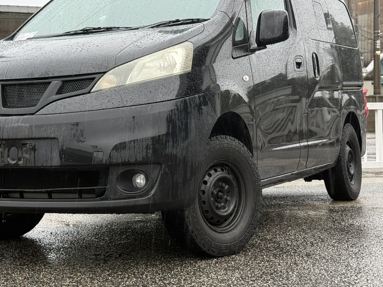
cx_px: 149
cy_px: 94
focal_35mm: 69
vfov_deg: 21.2
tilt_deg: +1.4
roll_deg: +0.3
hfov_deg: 28.1
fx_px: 763
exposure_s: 1/91
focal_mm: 6.76
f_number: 1.78
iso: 160
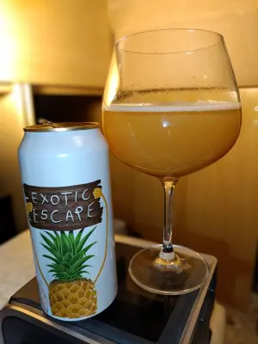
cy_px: 172
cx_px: 129
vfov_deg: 69.4
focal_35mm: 25
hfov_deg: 54.9
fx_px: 248
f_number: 1.7
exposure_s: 1/33.3
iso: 400
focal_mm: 4.71
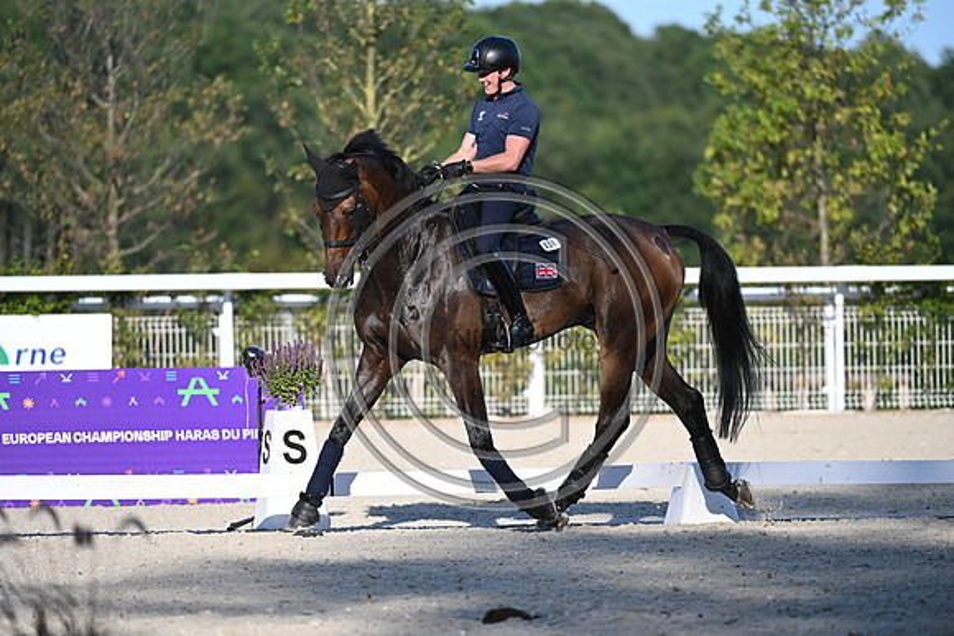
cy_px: 318
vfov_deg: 4.4
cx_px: 477
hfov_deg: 6.6
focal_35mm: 310
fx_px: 8217
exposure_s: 1/1600
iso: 400
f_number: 4.5
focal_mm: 310
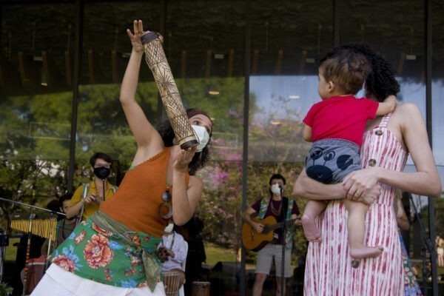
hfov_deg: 35.6
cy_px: 148
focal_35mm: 56
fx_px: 691
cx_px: 222
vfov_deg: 24.2
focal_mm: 56
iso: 1000
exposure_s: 1/320
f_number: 8
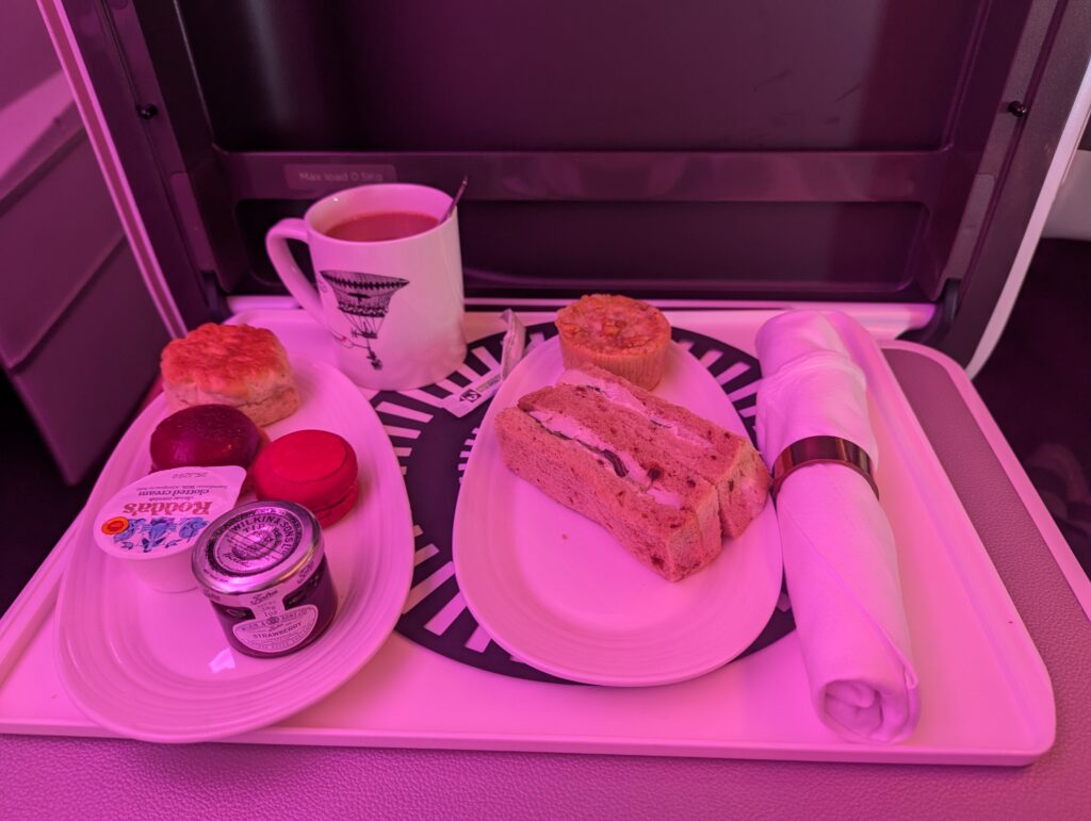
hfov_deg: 71.5
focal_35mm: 24
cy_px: 410
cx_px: 546
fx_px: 757
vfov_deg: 56.9
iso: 307
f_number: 1.85
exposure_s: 1/23.7
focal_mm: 6.81
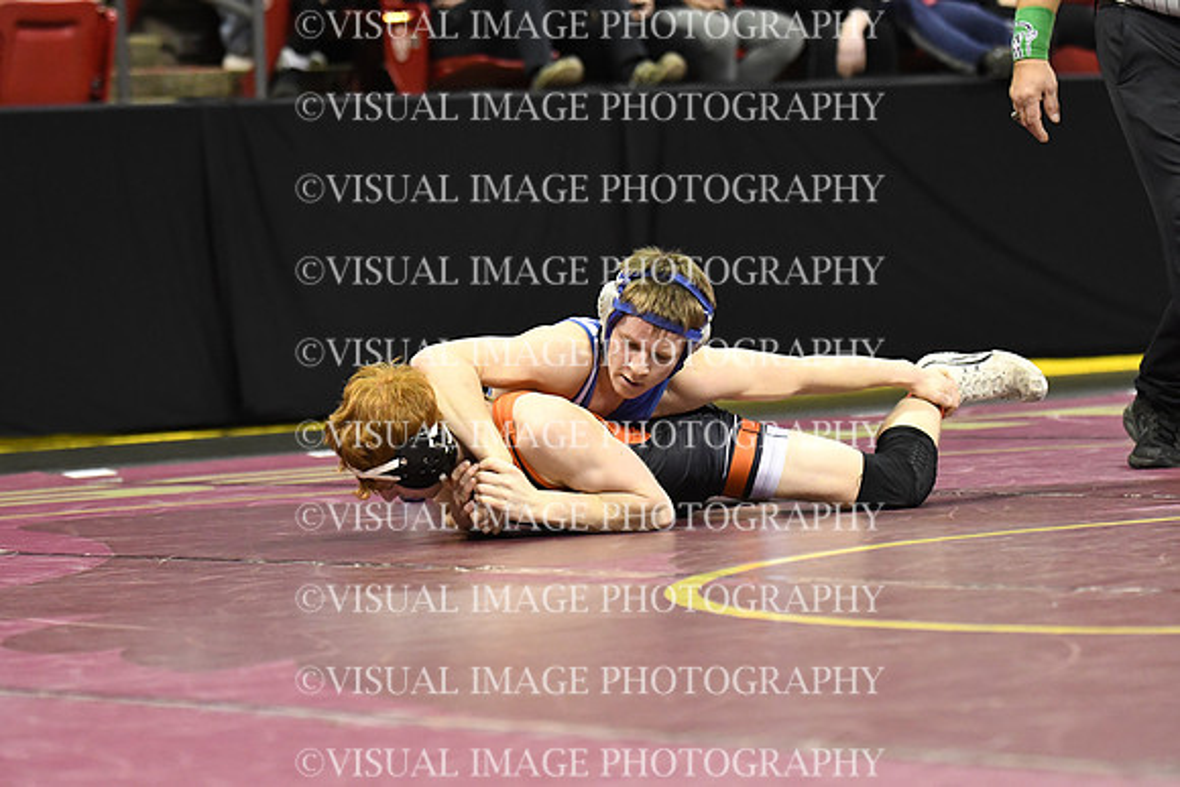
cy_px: 394
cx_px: 590
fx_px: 5508
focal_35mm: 168
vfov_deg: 8.2
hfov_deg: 12.2
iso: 4000
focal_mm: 112
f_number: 2.8
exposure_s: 1/500
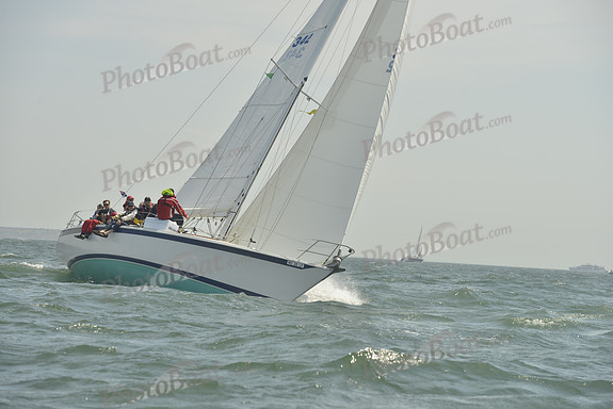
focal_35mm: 123
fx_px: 2095
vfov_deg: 11.2
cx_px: 307
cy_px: 204
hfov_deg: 16.6
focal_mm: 122
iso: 200
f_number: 7.1
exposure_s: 1/1250
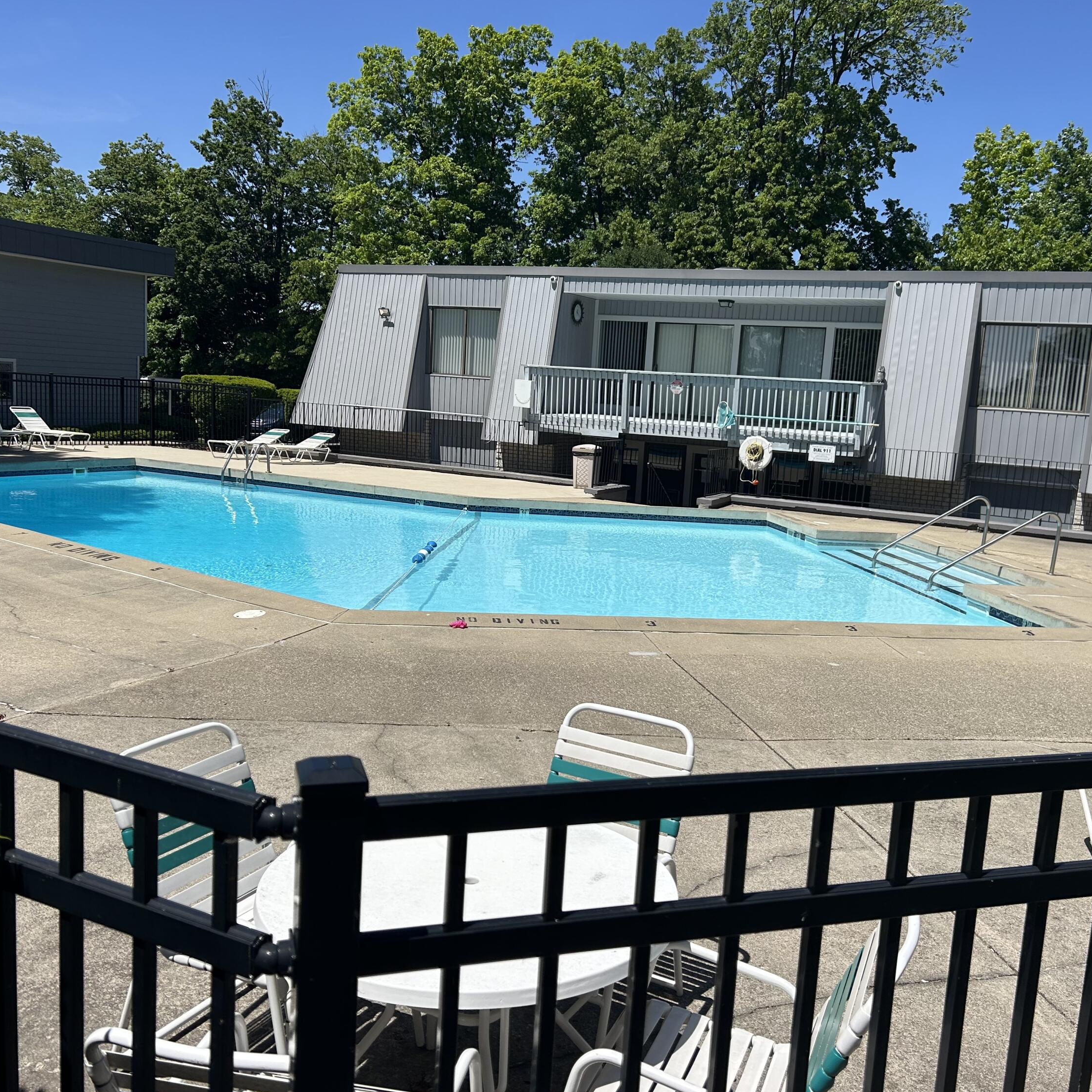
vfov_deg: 52.5
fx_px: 1106
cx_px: 574
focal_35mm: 31
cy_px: 542
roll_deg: -3.3
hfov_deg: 52.5
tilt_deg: -9.3
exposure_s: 1/7463
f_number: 1.5
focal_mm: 5.7
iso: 50
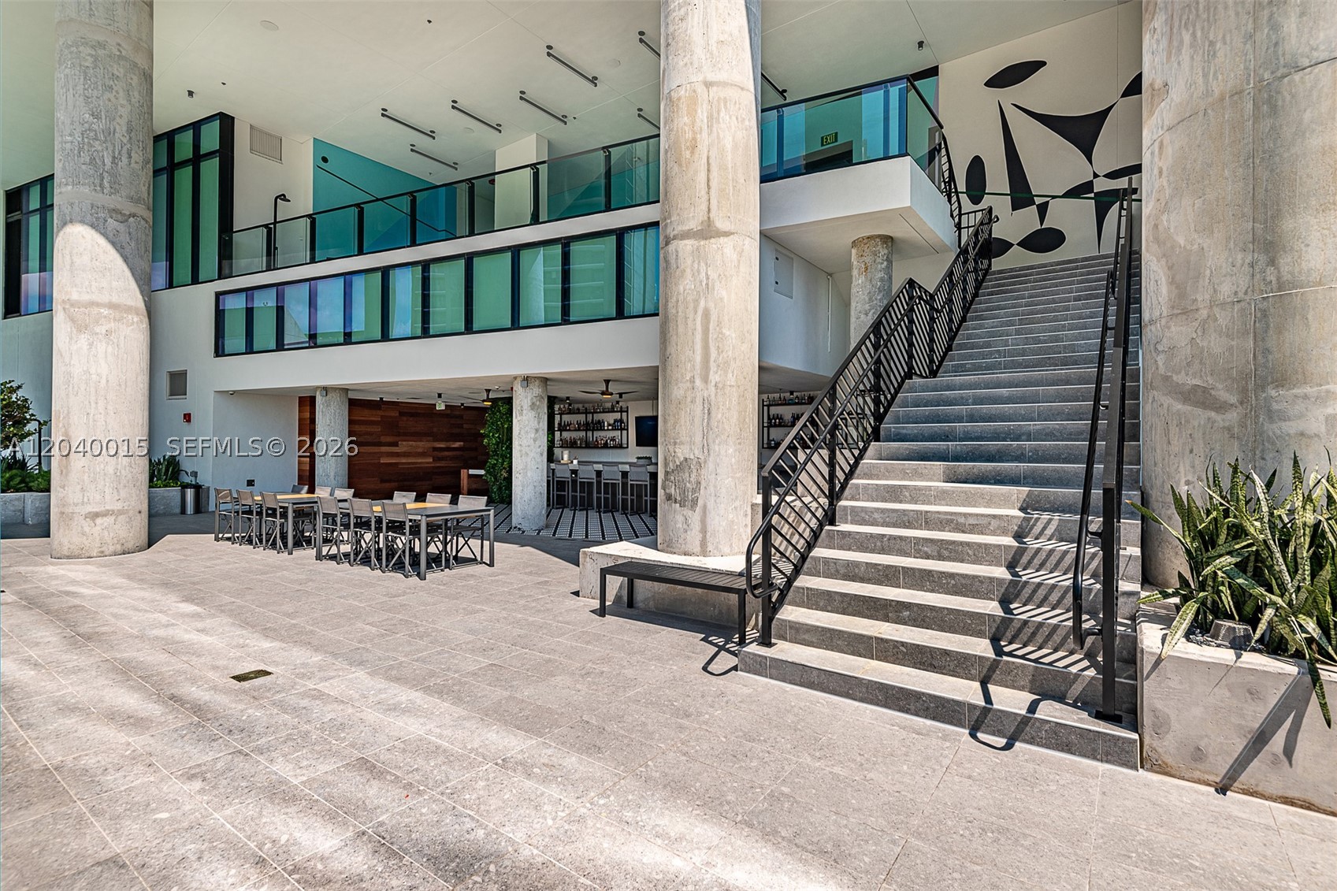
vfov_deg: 73.7
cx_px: 668
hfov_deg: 96.7
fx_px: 594
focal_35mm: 16
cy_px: 446
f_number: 8
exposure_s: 1/1000
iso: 200
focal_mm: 16
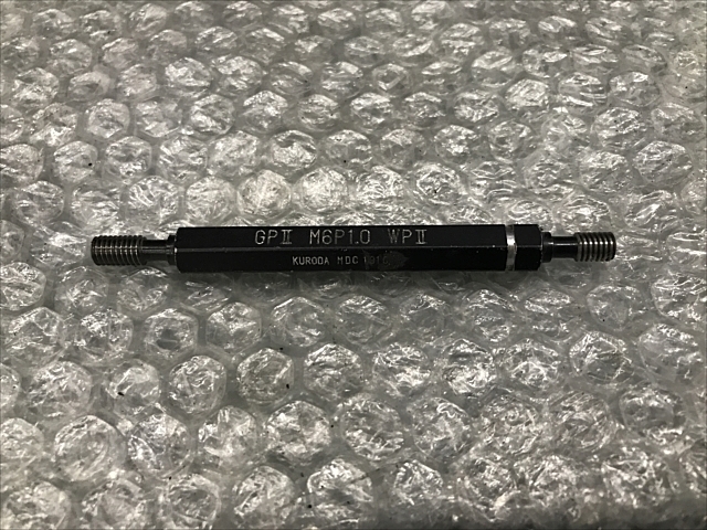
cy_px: 265
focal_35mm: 28
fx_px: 572
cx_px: 354
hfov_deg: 63.4
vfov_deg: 49.7
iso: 40
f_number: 1.8
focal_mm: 3.99
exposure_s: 1/17
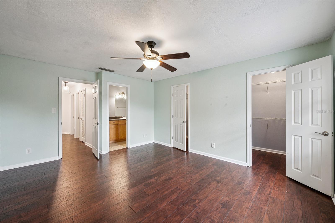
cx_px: 168
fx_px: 130
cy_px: 112
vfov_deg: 81.2
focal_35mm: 14
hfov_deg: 104.3
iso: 200
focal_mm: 14
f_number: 9
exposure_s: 1/2.5
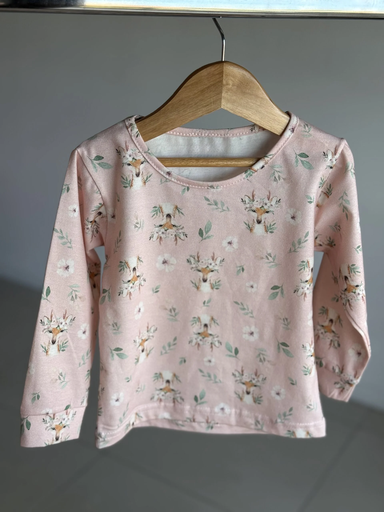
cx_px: 192
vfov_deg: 39.7
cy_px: 256
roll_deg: -4.0
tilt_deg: -22.1
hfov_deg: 30.3
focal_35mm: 48
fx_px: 710
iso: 64
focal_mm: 6.76
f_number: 1.78
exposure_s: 1/596
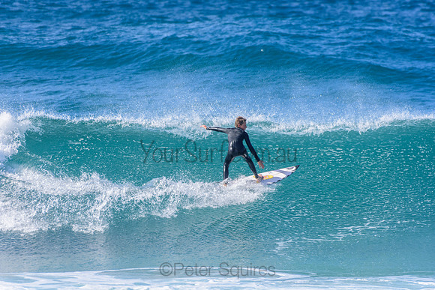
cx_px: 218
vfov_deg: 1.8
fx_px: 9064
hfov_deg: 2.7
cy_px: 145
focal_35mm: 750
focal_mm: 500
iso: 450
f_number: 5.6
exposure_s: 1/2000
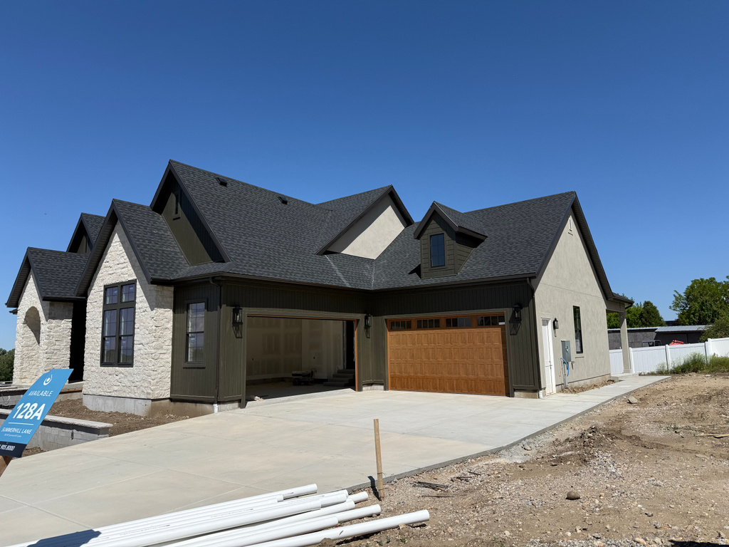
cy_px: 274
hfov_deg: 71.6
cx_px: 364
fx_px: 505
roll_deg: +0.9
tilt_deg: +6.4
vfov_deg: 56.8
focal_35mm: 24
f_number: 1.78
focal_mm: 6.76
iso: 80
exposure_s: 1/7353
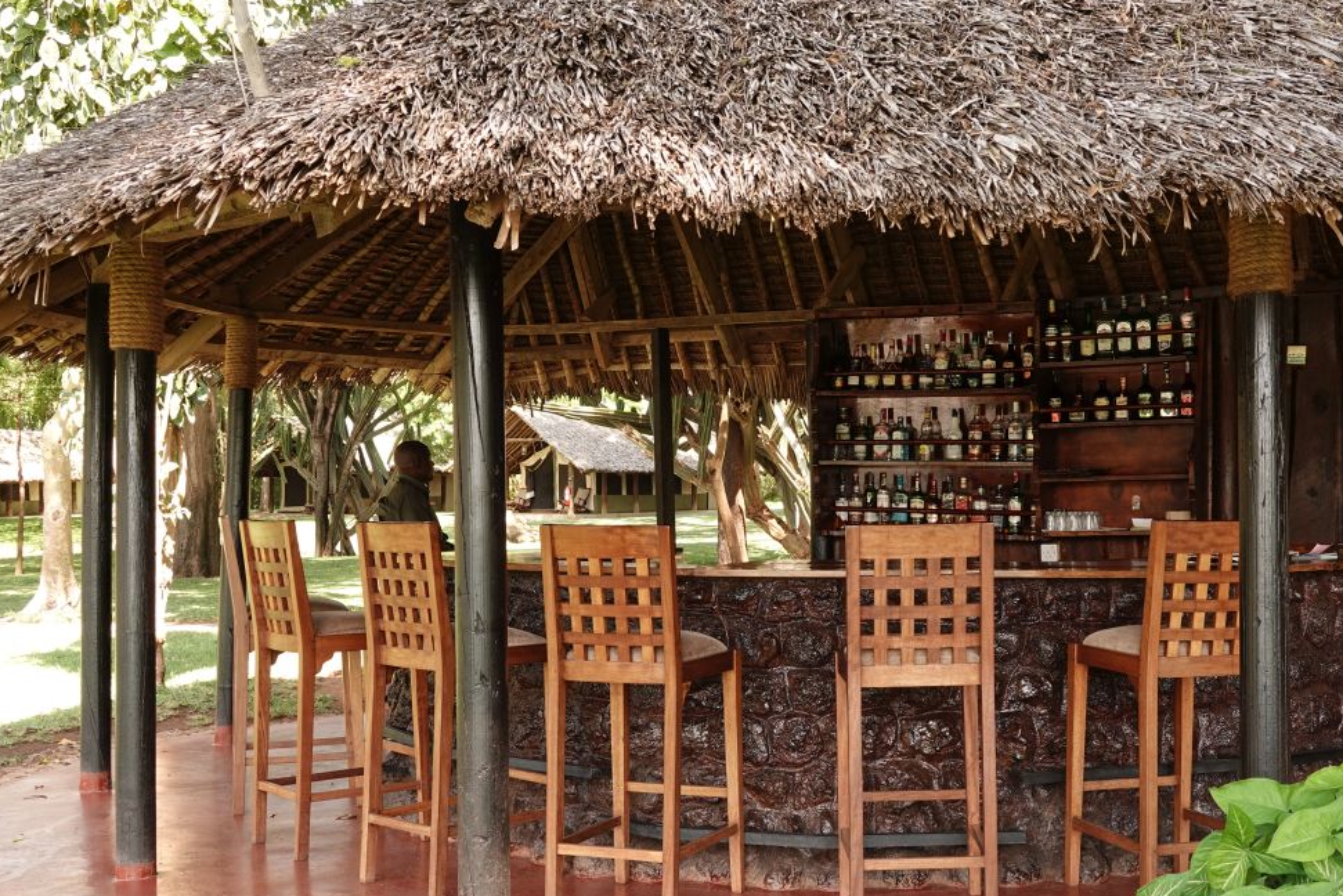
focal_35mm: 42
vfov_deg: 31.8
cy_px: 528
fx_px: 1567
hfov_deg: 46.1
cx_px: 820
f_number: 2.8
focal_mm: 12.33
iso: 100
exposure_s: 1/80
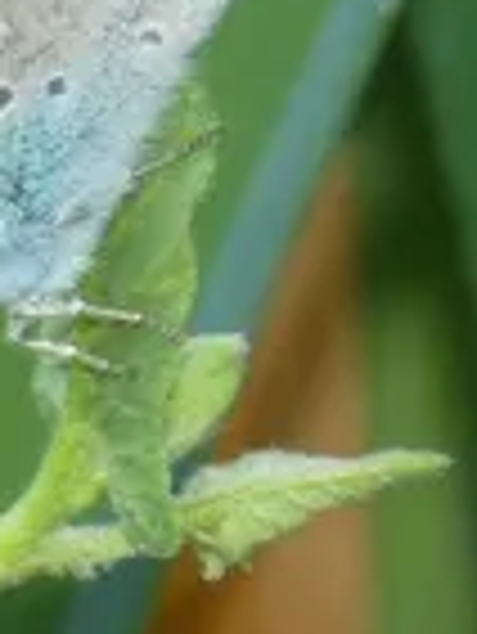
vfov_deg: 2.3
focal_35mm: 858
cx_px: 0
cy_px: 94
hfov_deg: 1.7
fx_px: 15740
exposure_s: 1/40
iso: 80
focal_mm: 33.9
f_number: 5.5
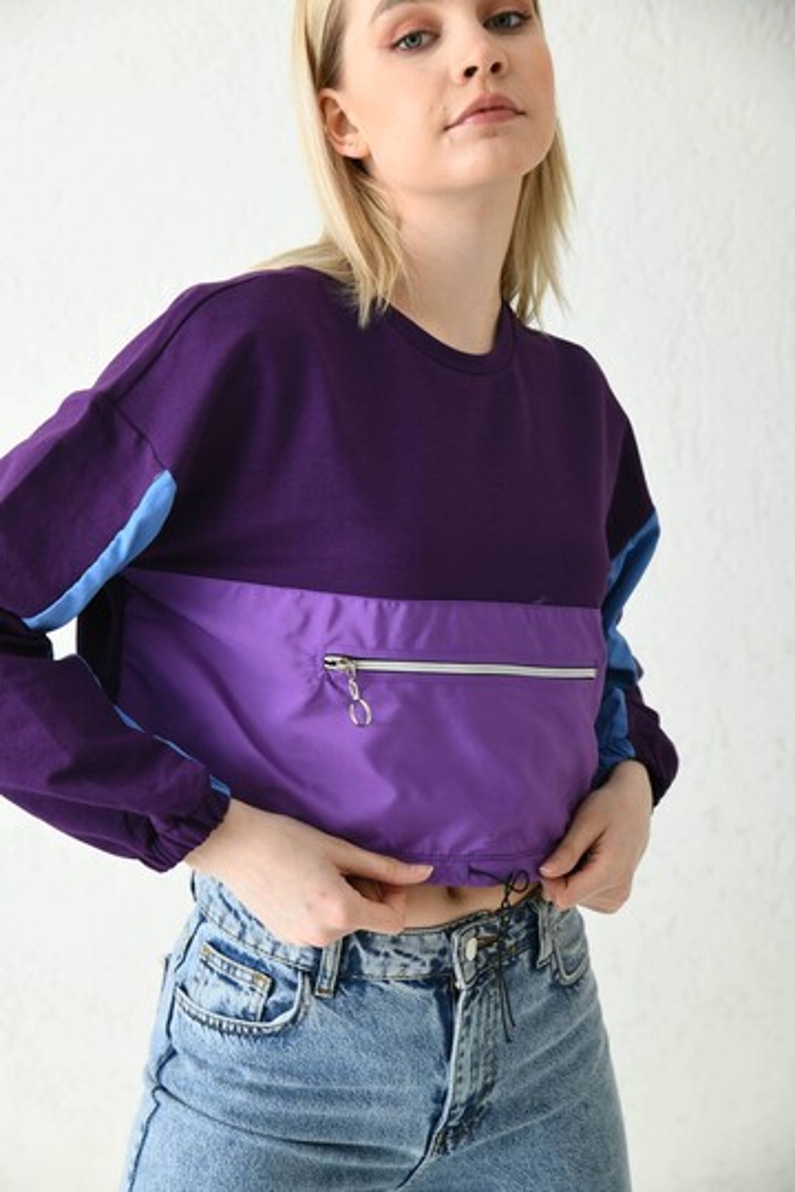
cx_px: 398
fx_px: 2186
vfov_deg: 30.5
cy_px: 596
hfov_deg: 20.6
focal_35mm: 66
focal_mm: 66
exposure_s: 1/160
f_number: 5.6
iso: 100
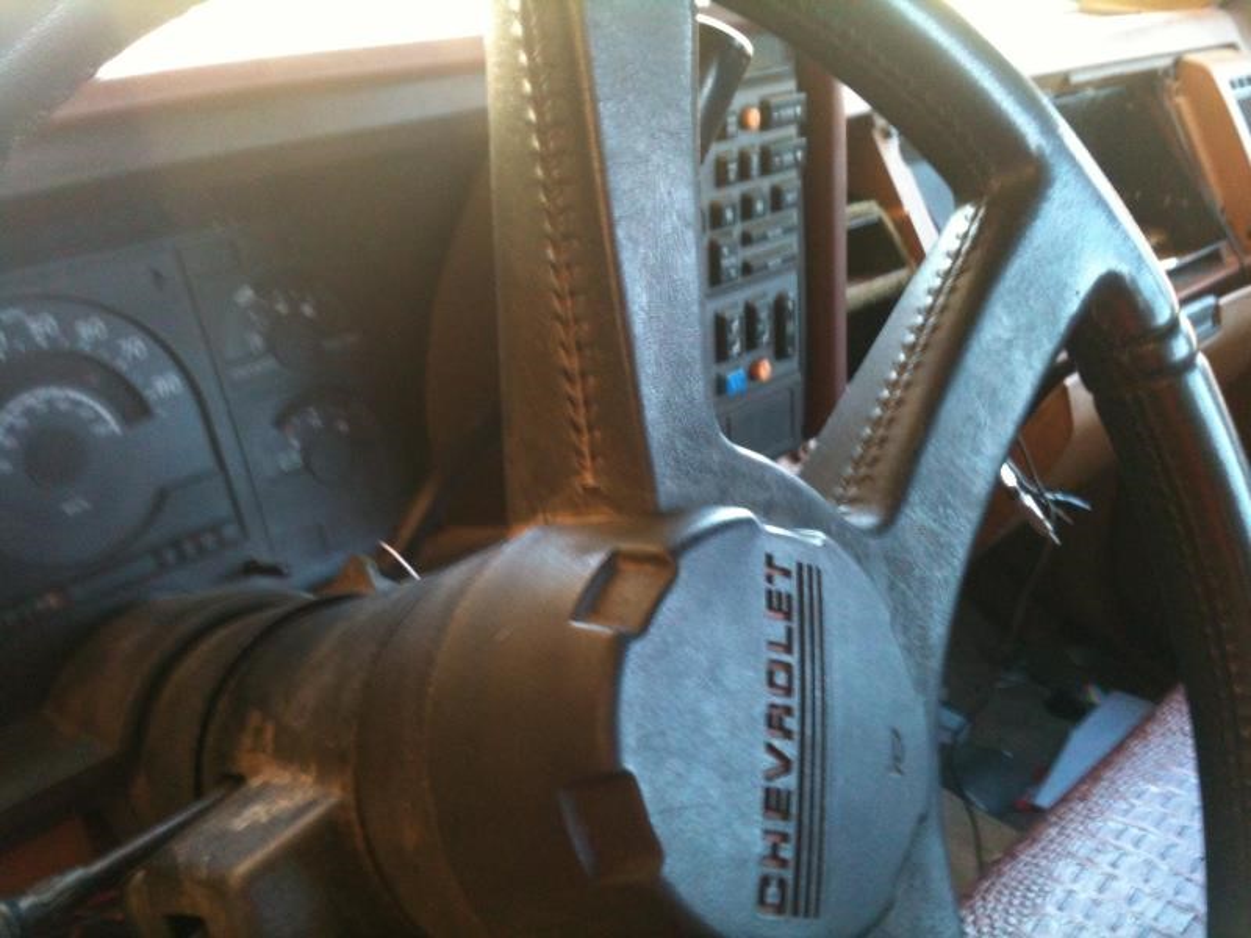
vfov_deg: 40.7
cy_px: 469
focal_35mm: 35
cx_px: 626
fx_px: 1265
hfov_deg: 52.6
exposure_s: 1/15
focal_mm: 3.85
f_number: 2.8
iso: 125
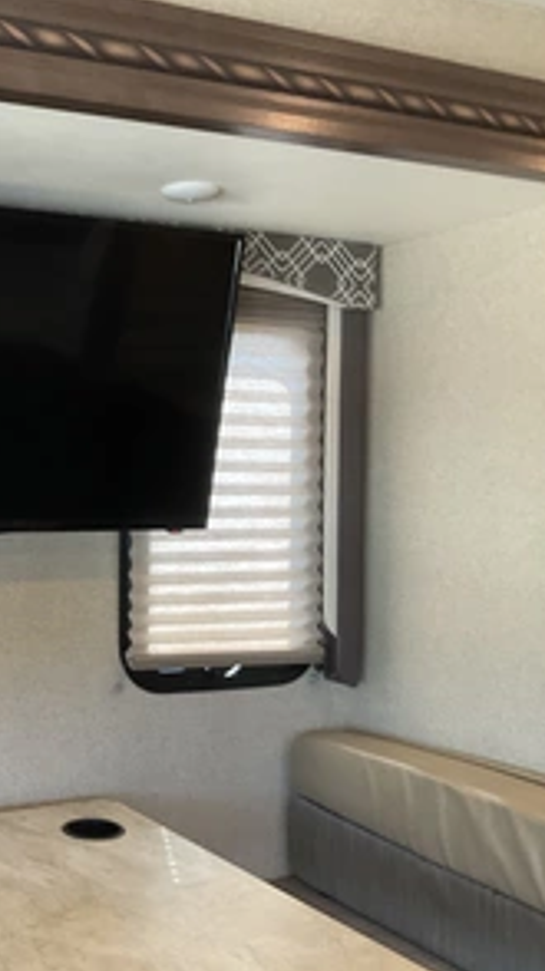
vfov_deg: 47.4
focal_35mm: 43
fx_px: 1107
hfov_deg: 26.1
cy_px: 489
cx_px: -13
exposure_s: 1/75
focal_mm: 3
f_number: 1.8
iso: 64
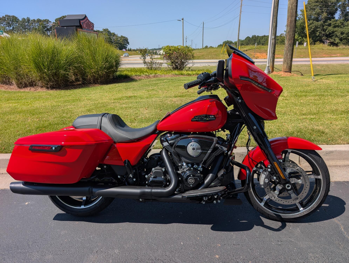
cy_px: 132
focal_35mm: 24
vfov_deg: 56.9
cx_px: 174
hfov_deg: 71.5
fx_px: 242
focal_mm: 6.9
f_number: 1.68
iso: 20
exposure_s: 1/1471
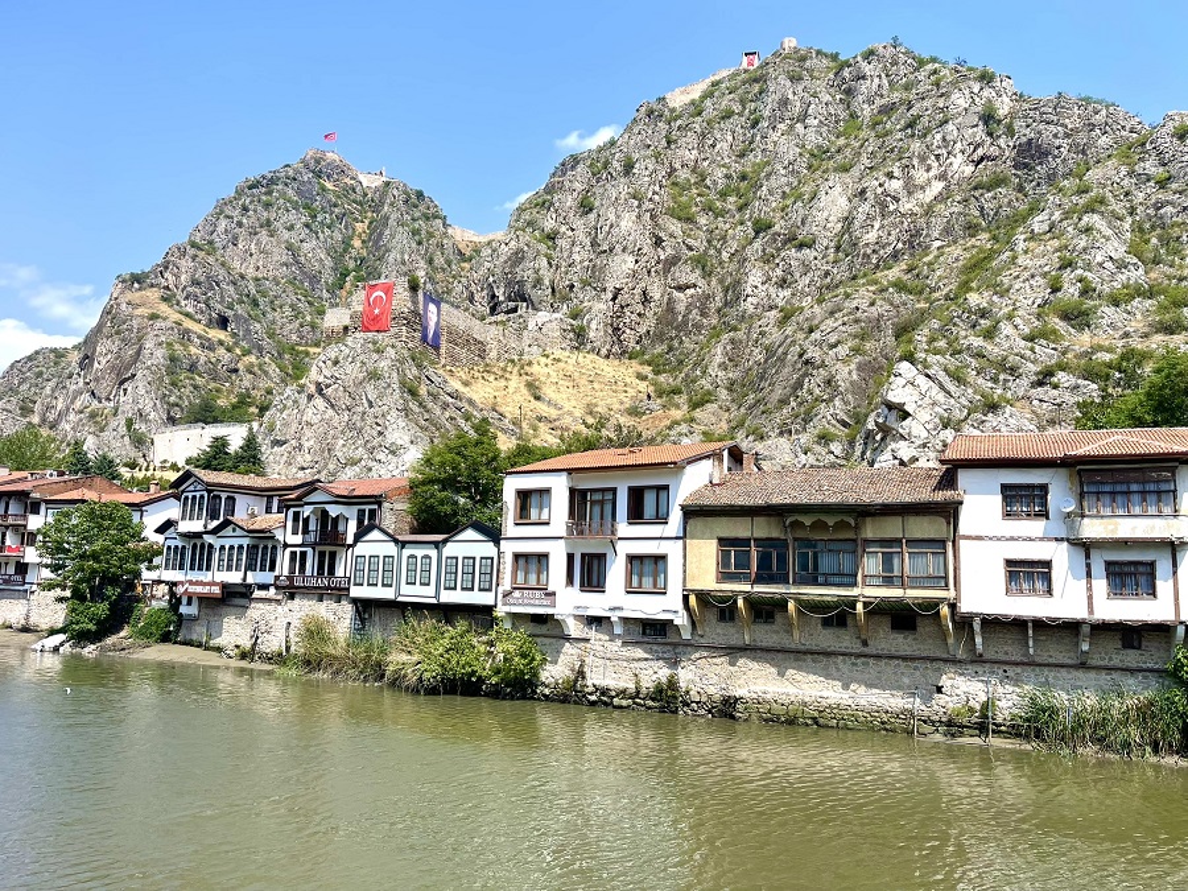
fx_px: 858
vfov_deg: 54.9
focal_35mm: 25
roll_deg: -1.7
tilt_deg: +7.1
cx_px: 594
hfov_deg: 69.4
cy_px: 446
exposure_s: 1/3344
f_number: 1.6
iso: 32
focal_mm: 5.1
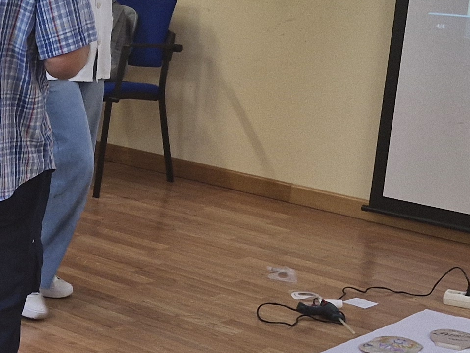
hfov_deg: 18.3
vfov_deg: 15.4
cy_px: 230
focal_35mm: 96
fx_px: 1304
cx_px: -220
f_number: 1.8
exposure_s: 1/100
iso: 160
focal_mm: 5.54
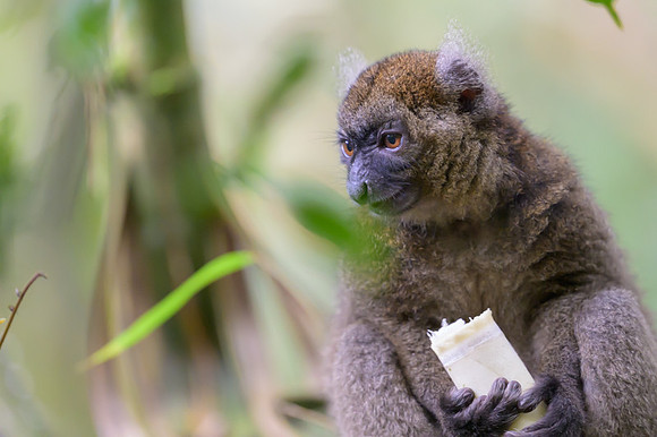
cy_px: 189
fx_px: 8282
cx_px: 373
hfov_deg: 4.5
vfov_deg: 3.0
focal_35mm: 454
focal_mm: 400
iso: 5000
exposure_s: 1/250
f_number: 2.8
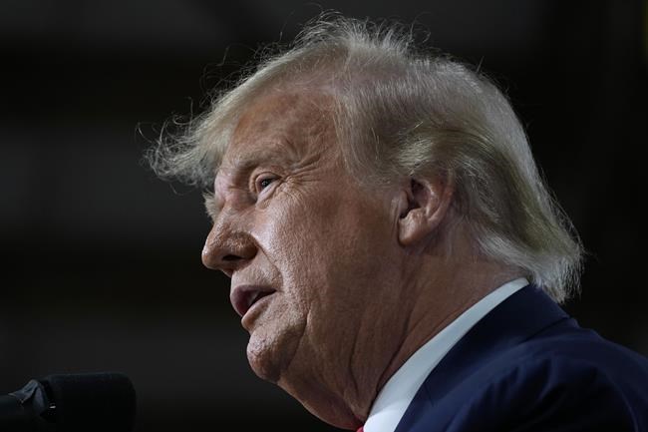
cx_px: 324
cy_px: 216
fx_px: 7198
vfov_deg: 3.4
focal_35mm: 400
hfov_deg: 5.2
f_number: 5.6
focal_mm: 400
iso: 2000
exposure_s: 1/400
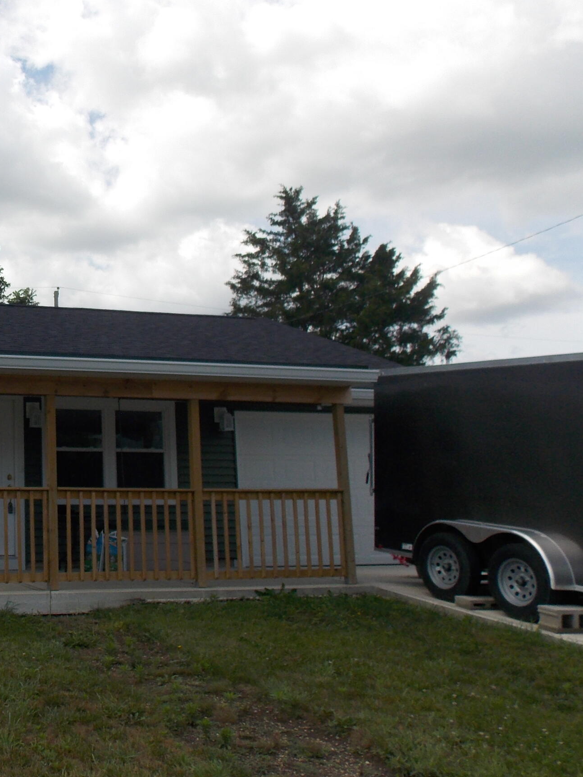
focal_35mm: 40
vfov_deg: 46.8
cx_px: -34
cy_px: 358
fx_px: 898
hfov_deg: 32.3
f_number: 3.1
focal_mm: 4
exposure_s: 1/1000
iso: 80
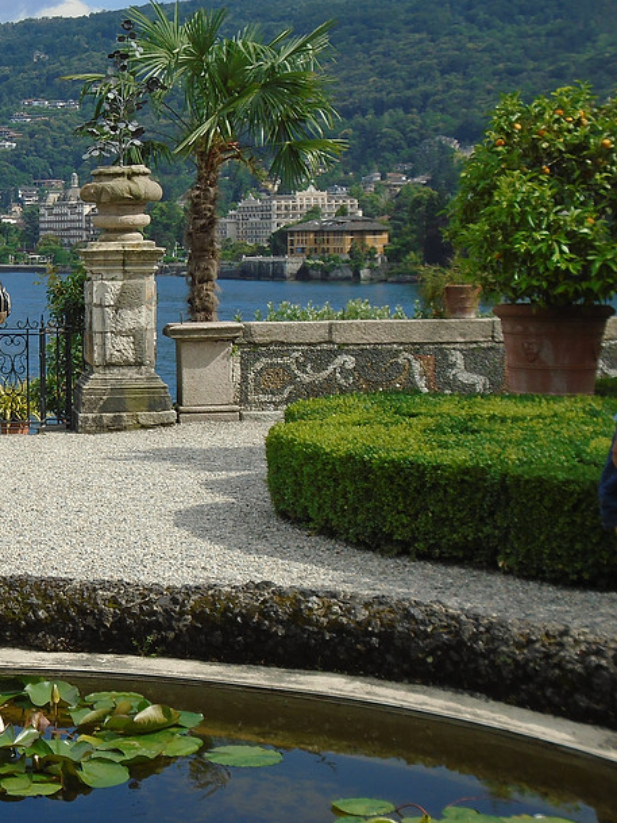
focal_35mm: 76
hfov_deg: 18.8
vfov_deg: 25.7
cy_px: 417
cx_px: -11
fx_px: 1806
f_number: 4.5
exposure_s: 1/500
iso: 100
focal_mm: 8.7
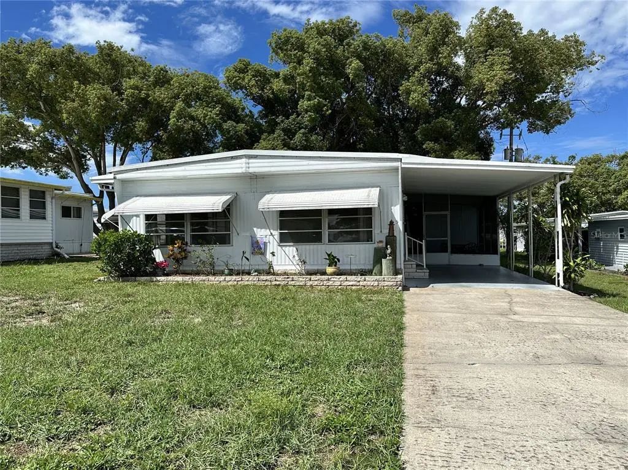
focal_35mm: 24
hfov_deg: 71.6
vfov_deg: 56.8
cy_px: 235
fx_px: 435
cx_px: 314
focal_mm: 6.86
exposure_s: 1/6211
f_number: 1.78
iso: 80
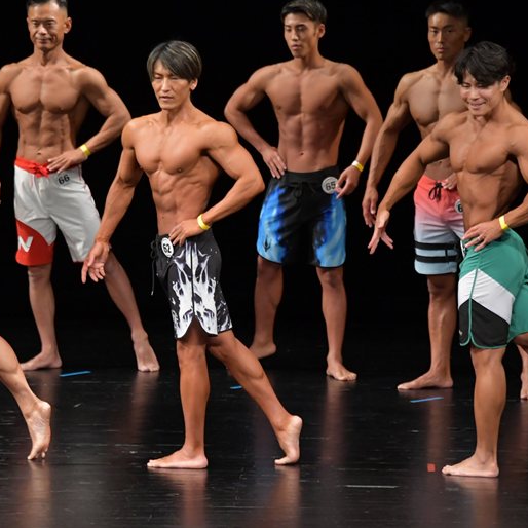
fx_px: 5971
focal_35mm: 346
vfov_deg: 5.1
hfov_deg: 5.1
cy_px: 264
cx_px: 217
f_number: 5.6
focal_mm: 180
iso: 3200
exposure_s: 1/400
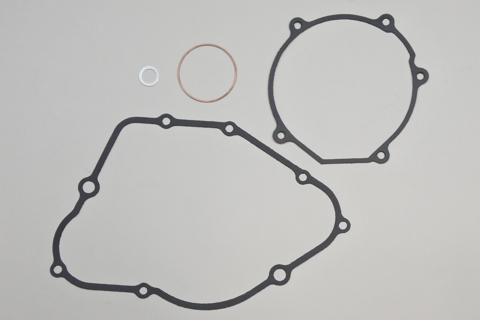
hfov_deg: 35.6
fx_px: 747
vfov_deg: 24.2
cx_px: 240
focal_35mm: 56
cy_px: 160
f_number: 4.8
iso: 720
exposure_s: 1/125
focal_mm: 21
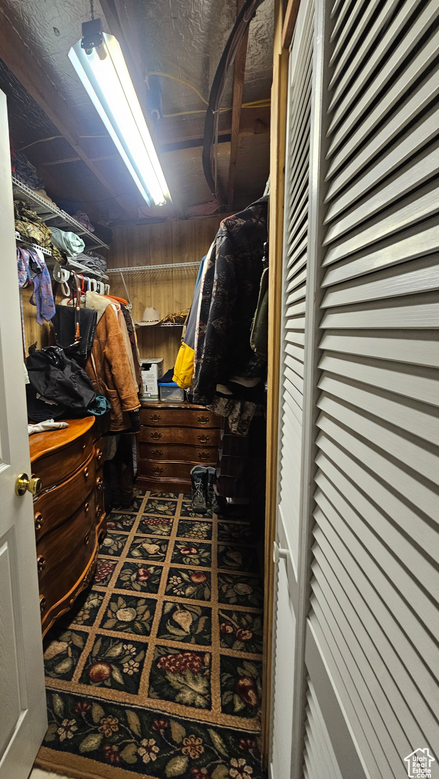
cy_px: 373
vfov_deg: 102.9
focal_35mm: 15
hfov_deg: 67.8
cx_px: 133
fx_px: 310
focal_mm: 2.2
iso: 200
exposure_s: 1/60
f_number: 2.2
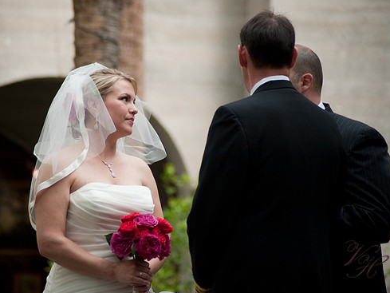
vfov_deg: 6.5
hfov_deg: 8.7
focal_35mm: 228
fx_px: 2569
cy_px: 140
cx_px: 166
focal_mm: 200
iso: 400
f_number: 5
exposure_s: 1/125
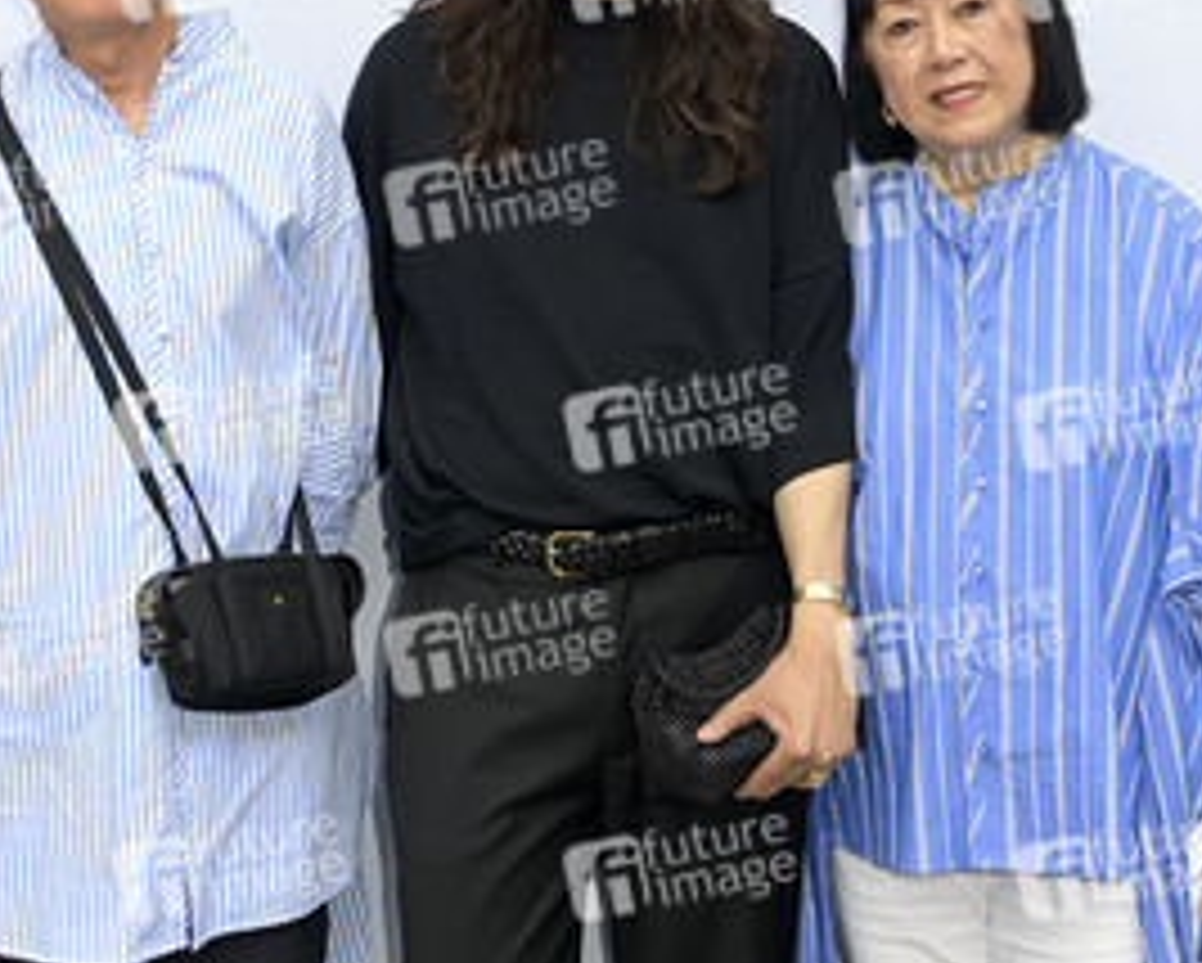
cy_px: 306
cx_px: 560
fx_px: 2706
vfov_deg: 20.1
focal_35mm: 76
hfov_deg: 25.0
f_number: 5.6
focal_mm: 48
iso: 640
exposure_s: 1/250
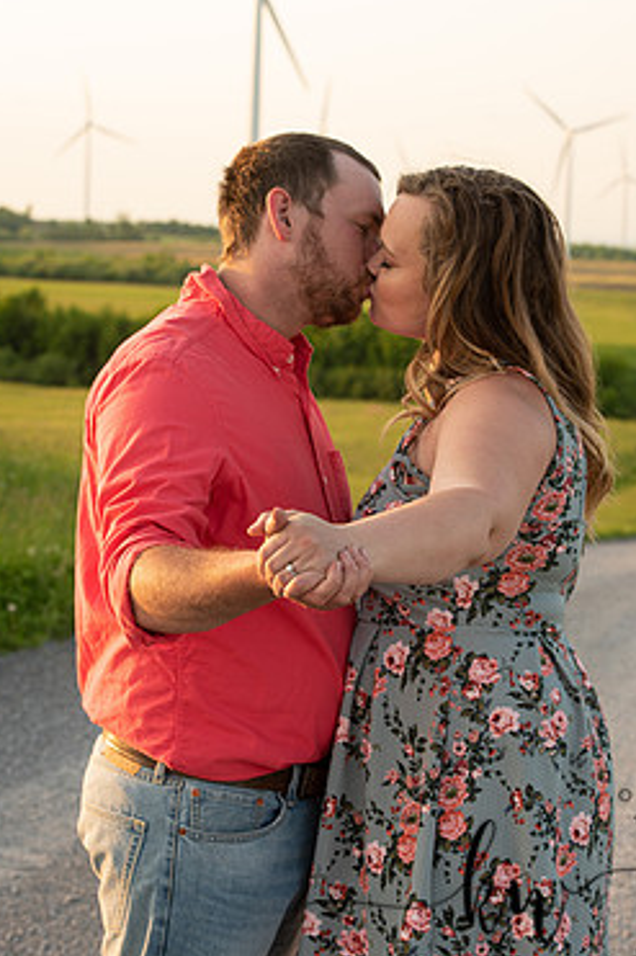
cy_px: 469
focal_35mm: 97
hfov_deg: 14.1
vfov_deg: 21.0
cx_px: 368
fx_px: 2573
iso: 400
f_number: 7.1
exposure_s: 1/200
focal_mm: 80
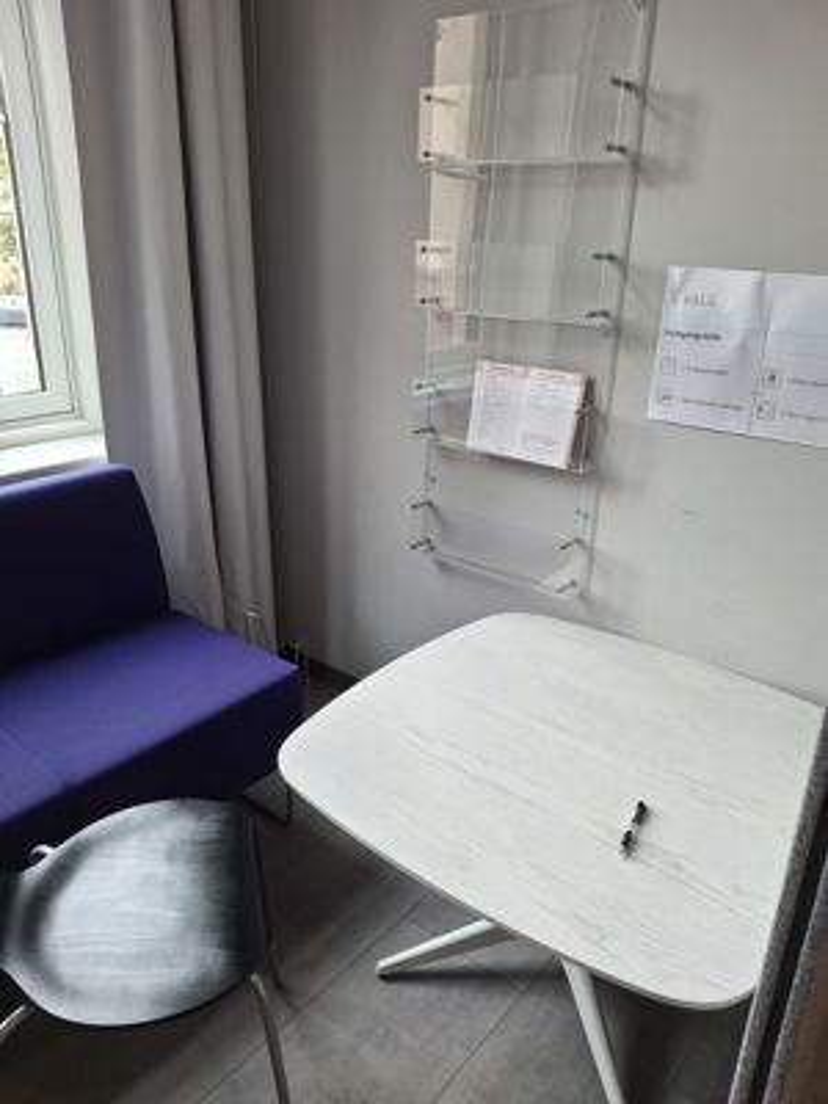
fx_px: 797
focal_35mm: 25
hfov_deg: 54.9
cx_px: 414
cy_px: 552
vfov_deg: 69.4
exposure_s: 1/100
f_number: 1.8
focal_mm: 4.69
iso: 125
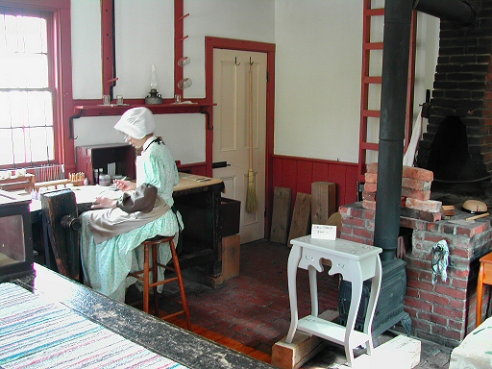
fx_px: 540
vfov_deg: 37.7
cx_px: 246
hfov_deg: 49.0
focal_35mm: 38
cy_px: 184
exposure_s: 1/12.1
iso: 100
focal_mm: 8
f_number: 2.8
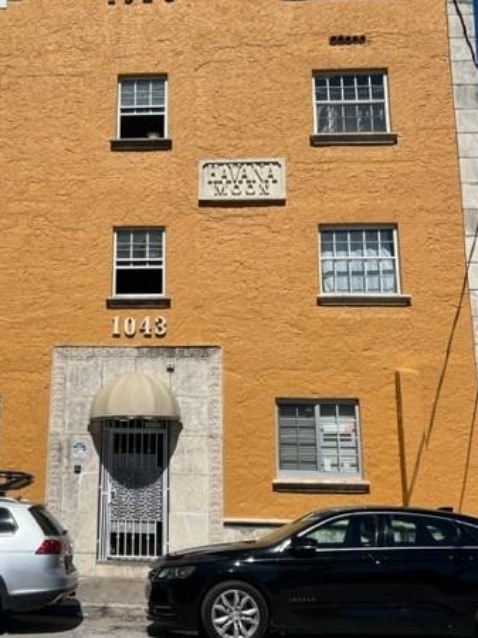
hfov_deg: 38.0
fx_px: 682
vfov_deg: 50.1
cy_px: 306
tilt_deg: +14.2
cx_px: 142
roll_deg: -2.9
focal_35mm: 37
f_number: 1.5
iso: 50
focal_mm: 5.7
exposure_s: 1/10309
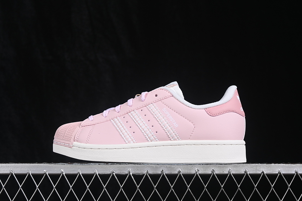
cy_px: 100
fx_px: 629
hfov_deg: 27.0
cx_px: 151
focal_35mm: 75
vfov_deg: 18.2
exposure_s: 1/80
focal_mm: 50
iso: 160
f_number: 8
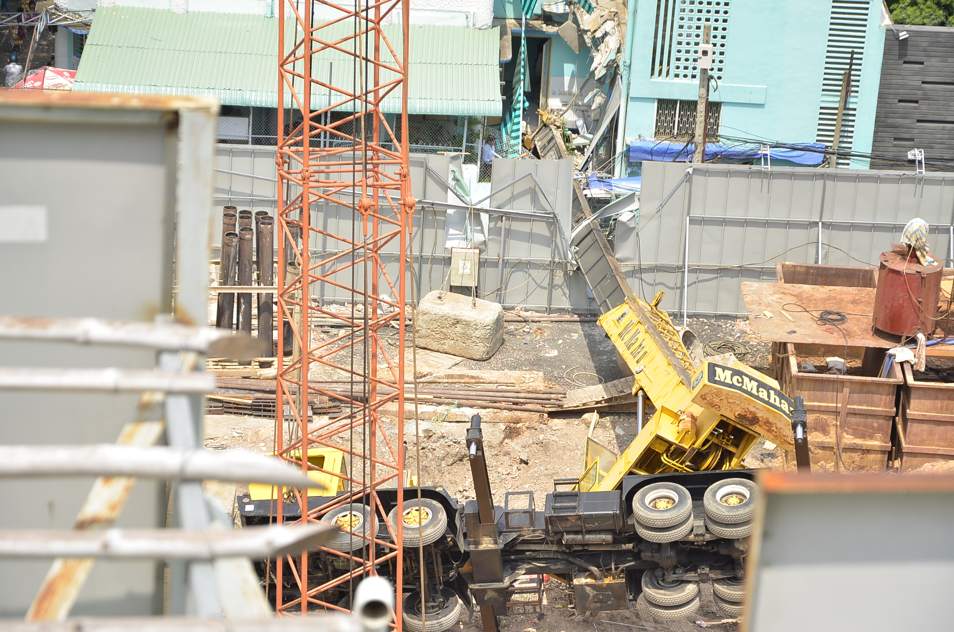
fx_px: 3173
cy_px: 316
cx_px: 477
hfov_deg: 17.1
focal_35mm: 120
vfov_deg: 11.4
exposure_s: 1/1000
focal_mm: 80
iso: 400
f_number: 5.6
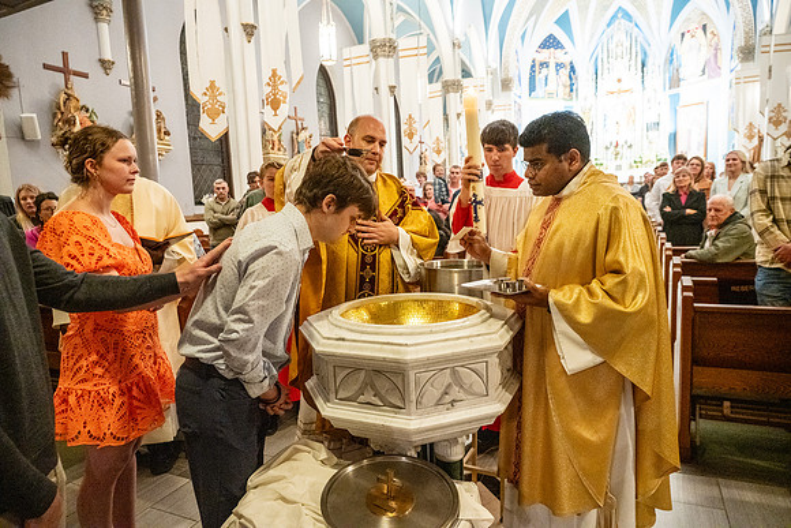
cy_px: 264
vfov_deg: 53.2
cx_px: 396
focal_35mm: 24
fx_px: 527
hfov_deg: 73.7
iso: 5000
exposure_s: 1/60
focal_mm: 24
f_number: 4.5
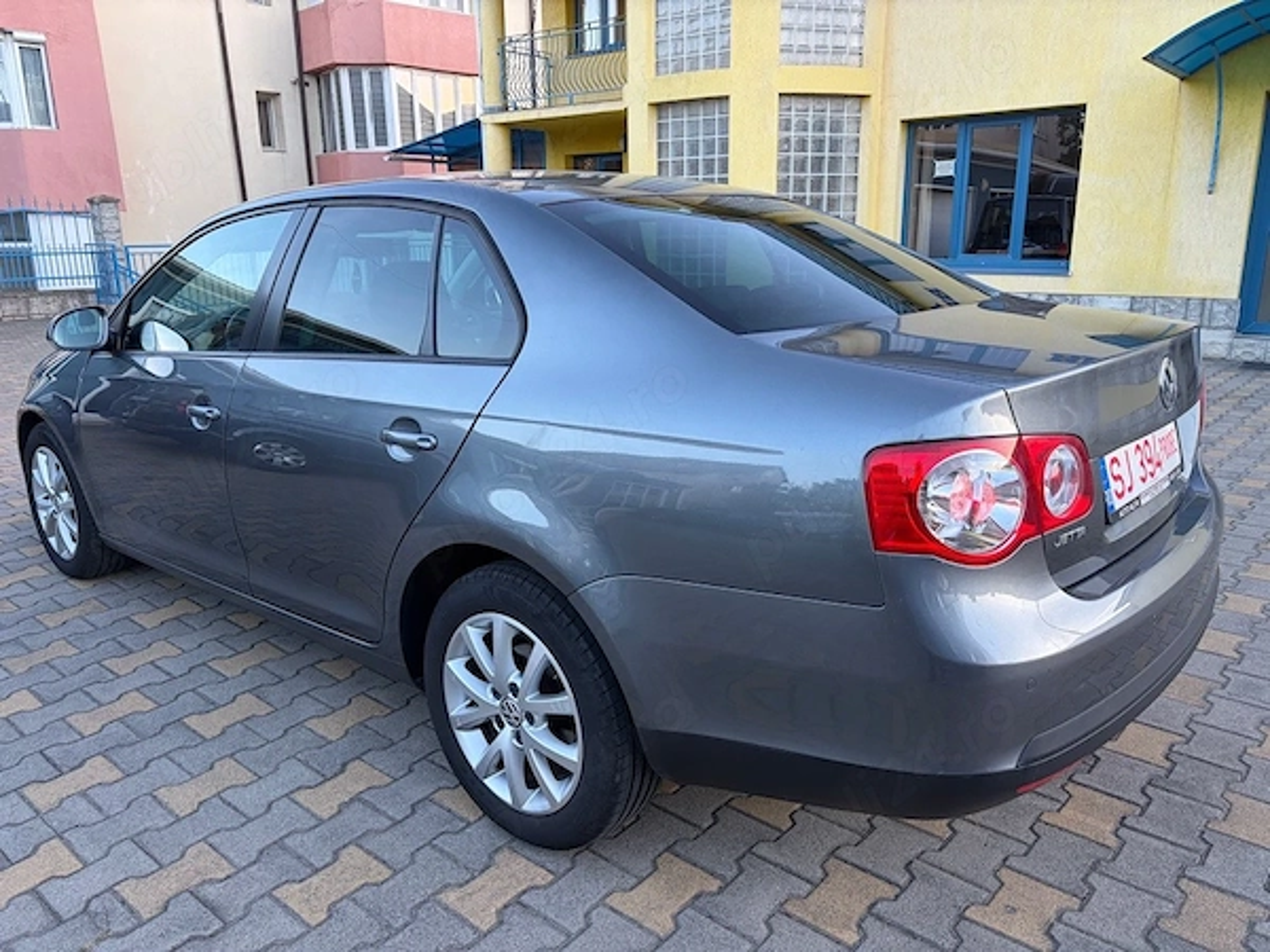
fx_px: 954
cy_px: 476
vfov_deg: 53.1
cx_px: 635
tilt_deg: -14.6
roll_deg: +1.0
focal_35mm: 26
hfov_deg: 67.3
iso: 80
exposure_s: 1/122
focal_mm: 5.96
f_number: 1.6
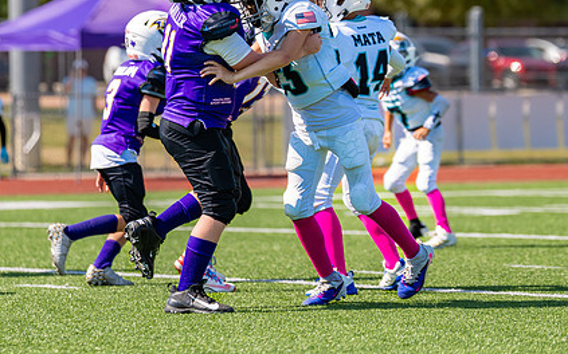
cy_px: 62
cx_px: 273
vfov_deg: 5.6
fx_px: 3636
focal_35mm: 235
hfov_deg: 8.9
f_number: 2.8
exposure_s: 1/1600
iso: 100
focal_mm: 120
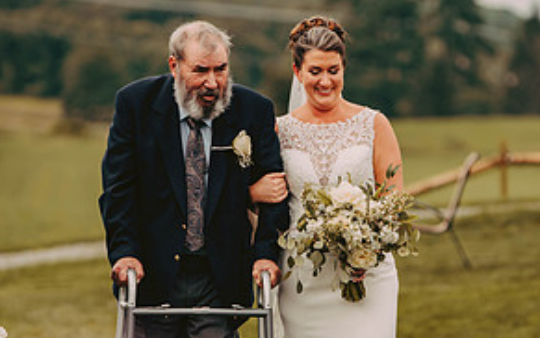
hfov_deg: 6.1
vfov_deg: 3.8
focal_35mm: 346
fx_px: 5093
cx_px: 325
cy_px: 235
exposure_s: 1/2000
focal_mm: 170
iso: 200
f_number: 2.8
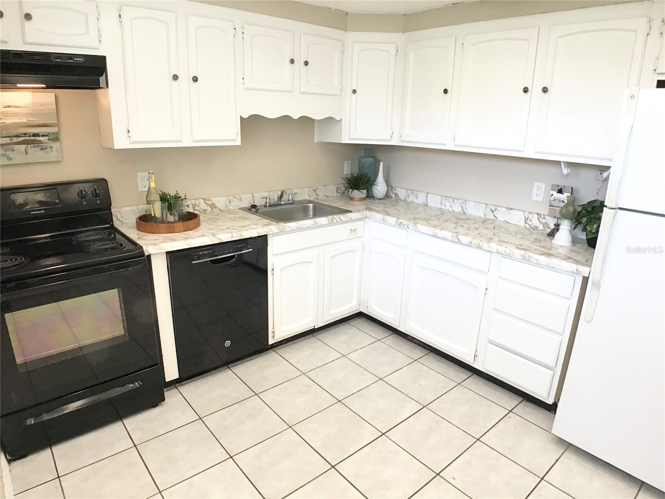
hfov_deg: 58.4
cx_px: 332
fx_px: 596
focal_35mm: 31
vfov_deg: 45.4
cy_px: 250
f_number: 2.4
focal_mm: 3.3
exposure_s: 1/30
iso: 32
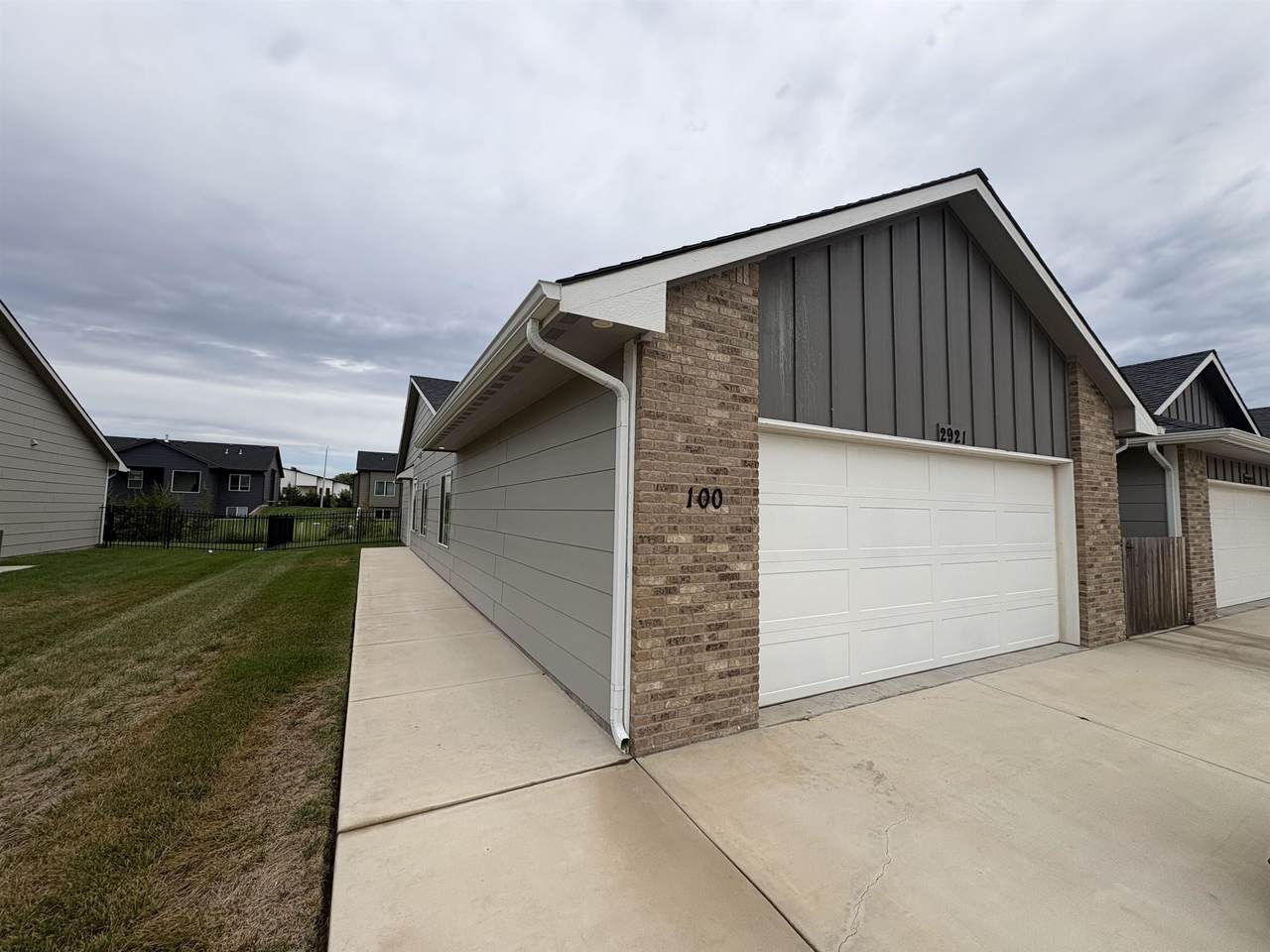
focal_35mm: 14
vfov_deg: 85.7
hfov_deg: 102.1
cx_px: 635
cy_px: 476
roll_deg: -0.8
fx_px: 514
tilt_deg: +5.0
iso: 50
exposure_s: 1/1709
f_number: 2.2
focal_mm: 2.22
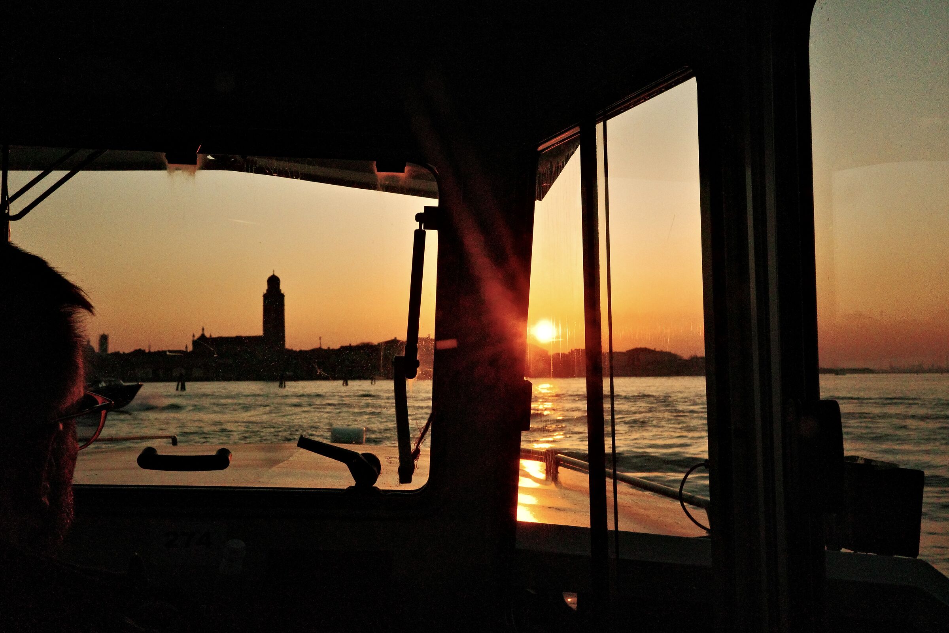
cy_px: 316
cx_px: 474
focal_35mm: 40
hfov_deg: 48.5
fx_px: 1054
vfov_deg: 33.4
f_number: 11
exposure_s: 1/3200
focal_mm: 26
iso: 4000
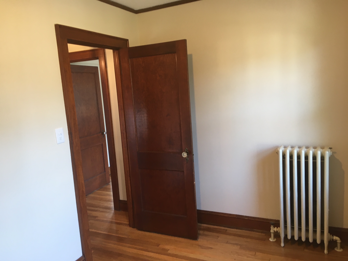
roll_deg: +5.5
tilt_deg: -6.3
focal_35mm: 29
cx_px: 174
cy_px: 130
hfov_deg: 61.7
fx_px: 292
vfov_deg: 48.2
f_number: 2.2
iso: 64
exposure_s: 1/30
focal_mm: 4.15
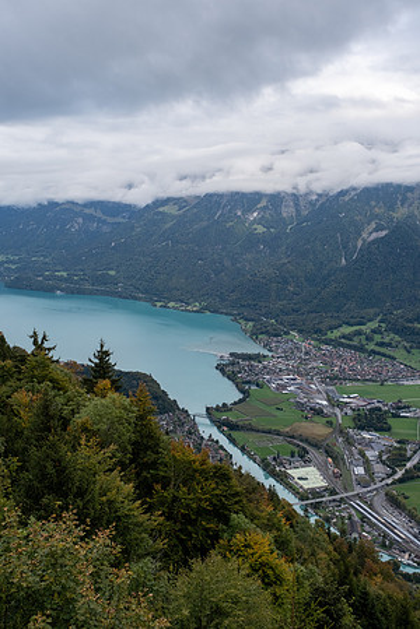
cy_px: 314
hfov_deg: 37.9
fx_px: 612
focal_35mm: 35
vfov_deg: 54.4
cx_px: 210
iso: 320
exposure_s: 1/340
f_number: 5
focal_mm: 23.4
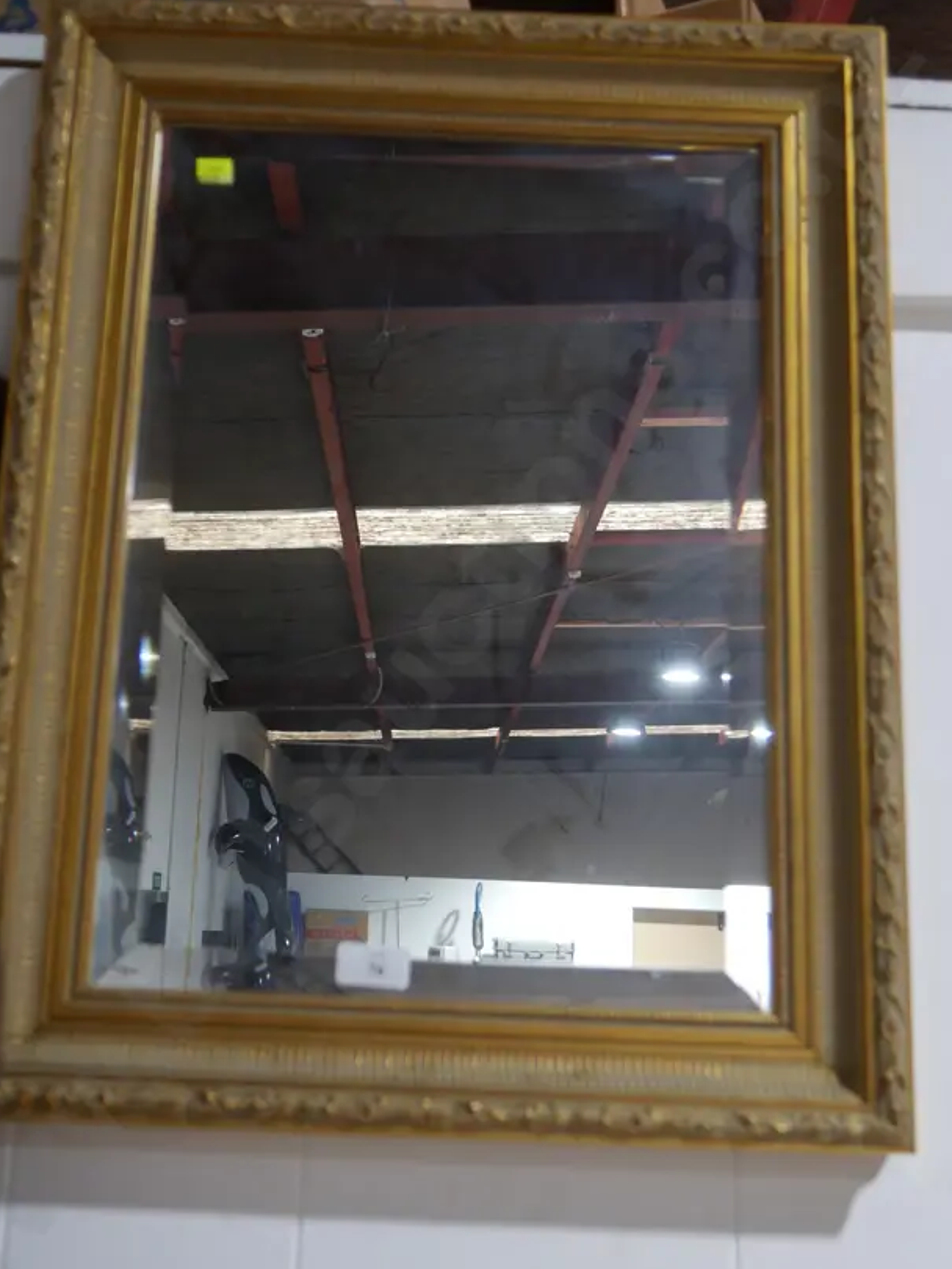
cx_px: 416
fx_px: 1576
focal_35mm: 43
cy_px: 680
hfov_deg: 33.6
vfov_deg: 43.8
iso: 640
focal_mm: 17
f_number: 4
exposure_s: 1/60
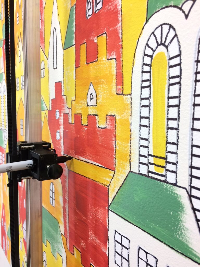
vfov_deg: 61.7
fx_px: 223
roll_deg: +1.0
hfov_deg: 48.2
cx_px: 100
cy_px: 134
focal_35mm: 29
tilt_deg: -4.9
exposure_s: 1/30
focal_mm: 4.15
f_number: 2.2
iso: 40
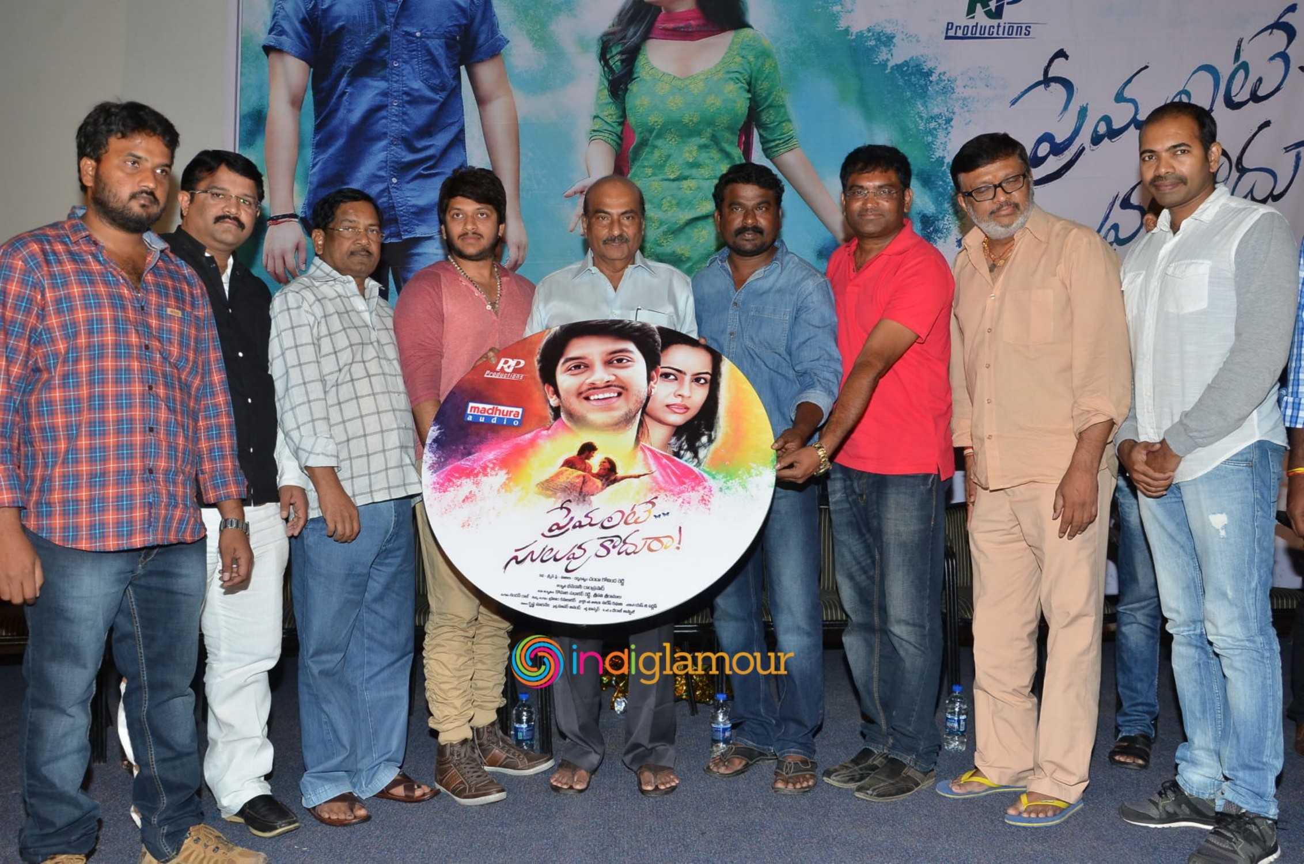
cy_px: 432
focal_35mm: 32
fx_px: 1139
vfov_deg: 41.5
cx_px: 652
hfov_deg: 59.6
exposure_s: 1/125
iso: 500
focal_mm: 21
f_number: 5.6
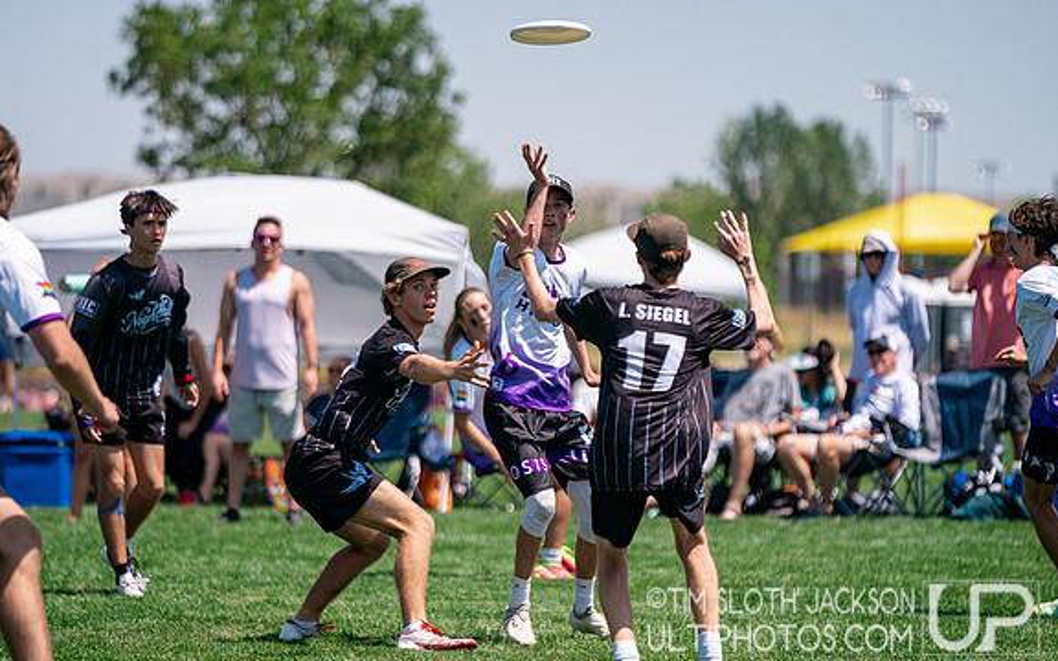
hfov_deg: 8.6
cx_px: 505
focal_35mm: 244
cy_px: 367
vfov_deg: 5.4
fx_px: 7035
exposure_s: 1/10000
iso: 640
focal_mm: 200
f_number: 2.8
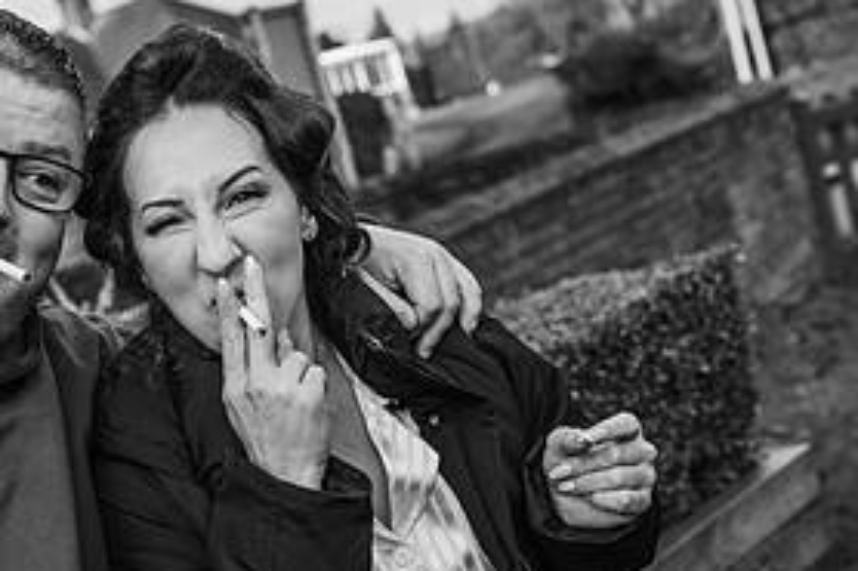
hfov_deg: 27.3
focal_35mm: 73
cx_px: 204
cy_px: 420
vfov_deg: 18.5
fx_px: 1739
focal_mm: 35
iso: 100
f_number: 3.5
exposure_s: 1/400
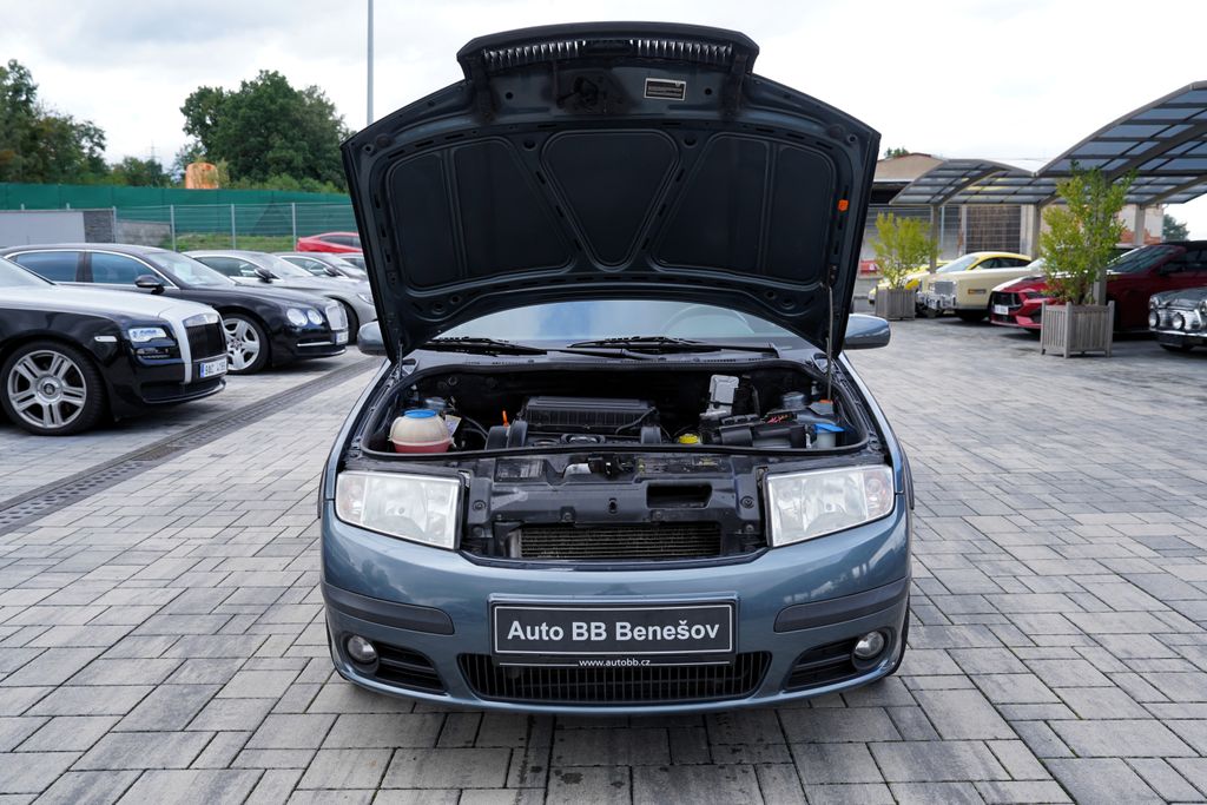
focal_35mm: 29
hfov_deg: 63.7
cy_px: 402
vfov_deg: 45.0
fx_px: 972
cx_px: 604
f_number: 5.6
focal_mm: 29
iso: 100
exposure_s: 1/125
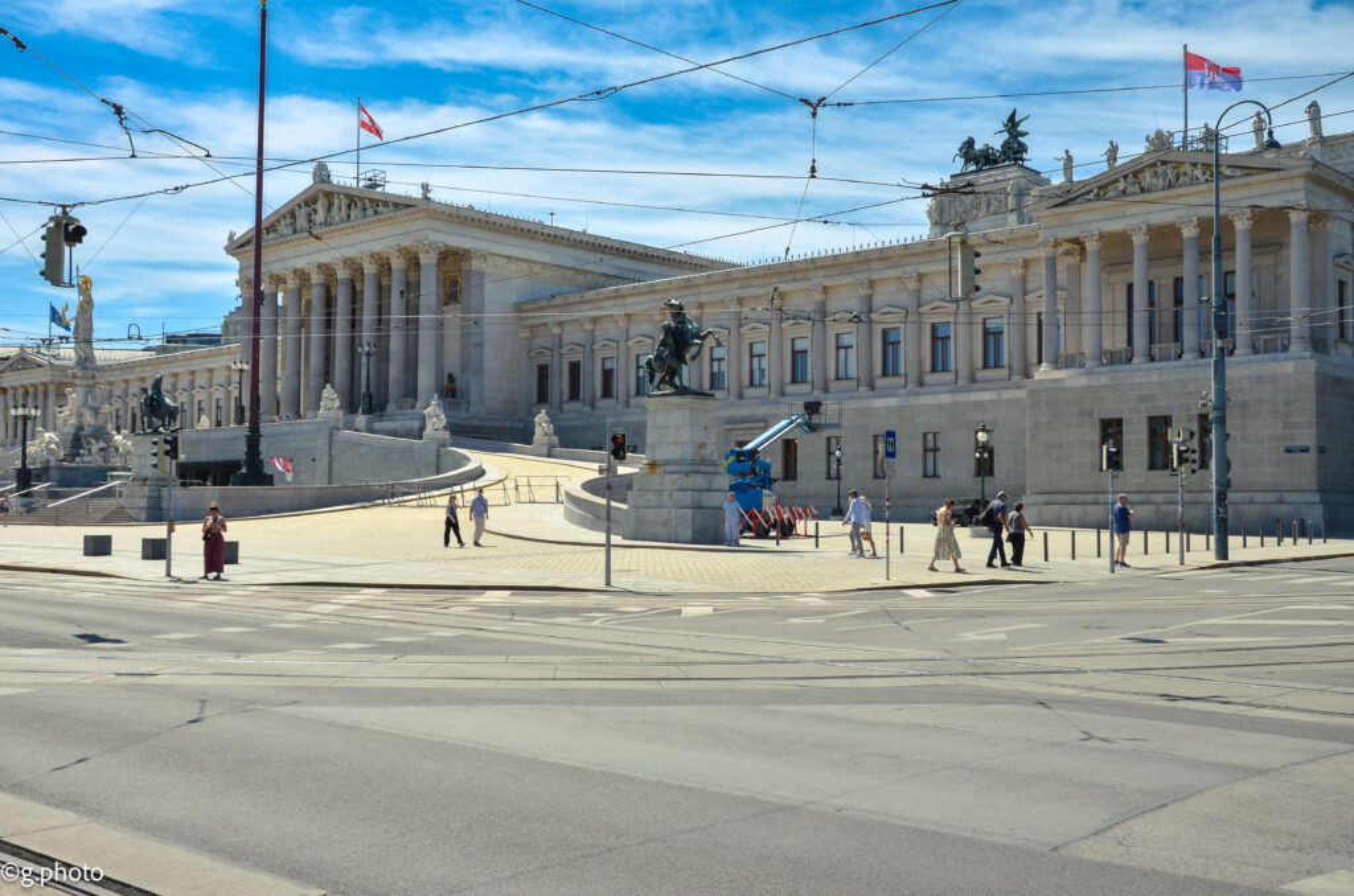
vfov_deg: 35.3
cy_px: 448
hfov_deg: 51.4
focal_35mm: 38
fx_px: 1407
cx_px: 677
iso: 640
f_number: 8
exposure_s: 1/2500
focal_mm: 25
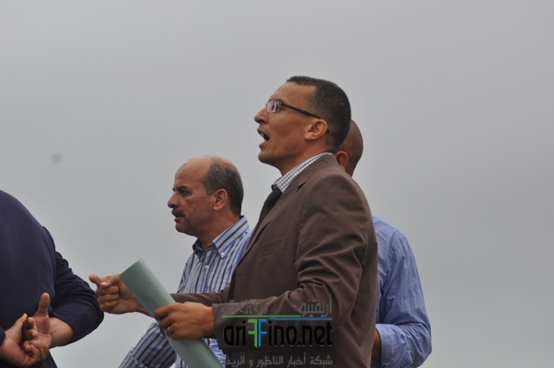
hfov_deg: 14.4
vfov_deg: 9.6
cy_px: 184
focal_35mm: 142
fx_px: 2190
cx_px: 277
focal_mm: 95
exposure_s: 1/640
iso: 200
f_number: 6.3
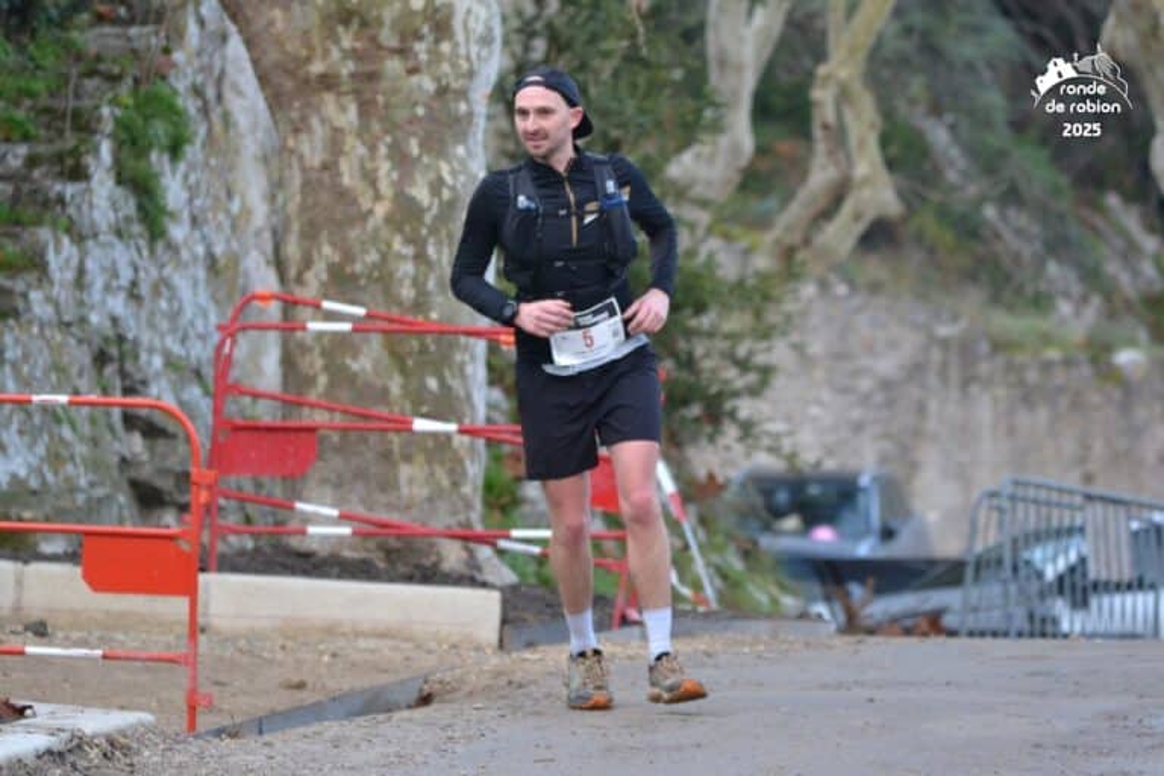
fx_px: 9214
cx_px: 582
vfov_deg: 4.8
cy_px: 388
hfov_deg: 7.2
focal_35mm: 285
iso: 1100
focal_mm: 190
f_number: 5
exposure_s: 1/500
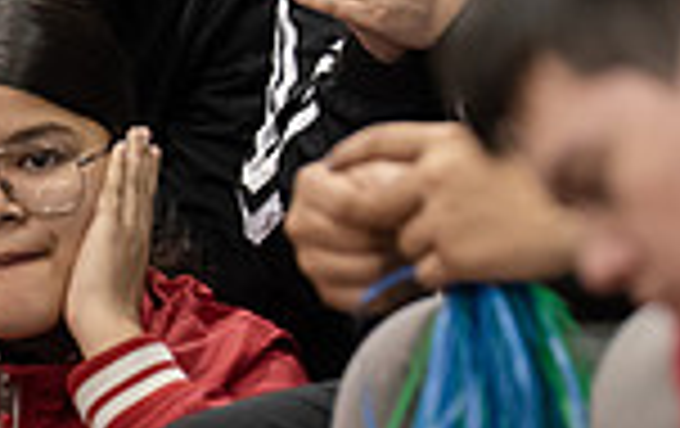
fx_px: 14519
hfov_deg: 2.7
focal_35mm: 782
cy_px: -304
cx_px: 630
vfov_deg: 1.7
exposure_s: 1/200
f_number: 3.2
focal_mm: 200
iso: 4000
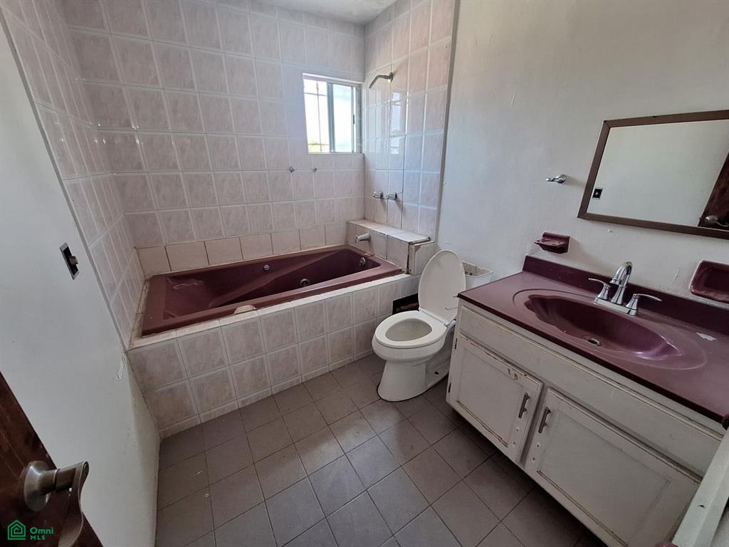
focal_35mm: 13
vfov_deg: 89.9
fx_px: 274
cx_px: 364
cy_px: 274
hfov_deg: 106.2
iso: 100
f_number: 2.2
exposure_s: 1/40
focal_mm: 1.74
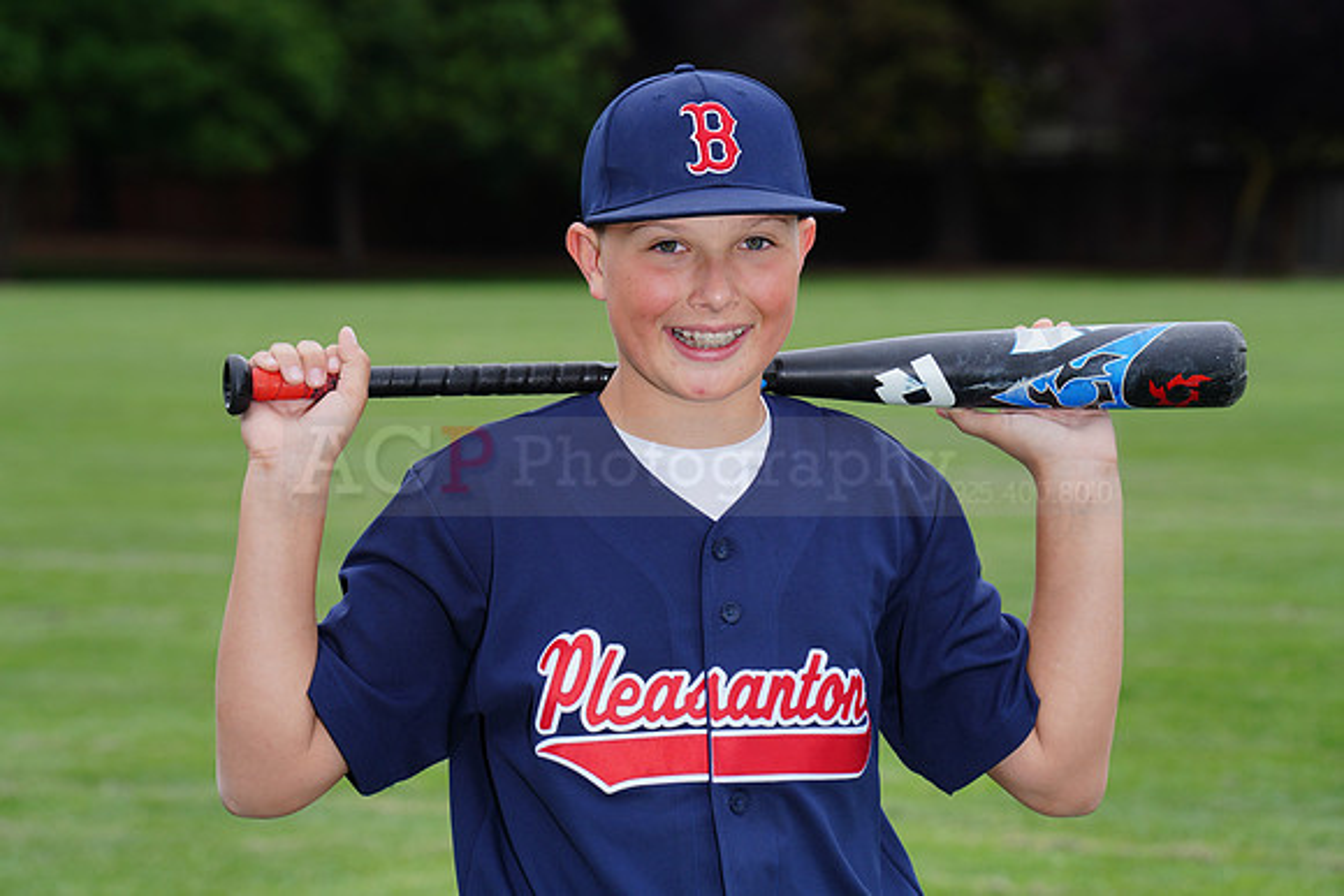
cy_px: 448
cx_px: 672
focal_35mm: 174
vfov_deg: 7.9
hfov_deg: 11.8
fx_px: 6497
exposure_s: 1/200
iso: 200
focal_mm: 174
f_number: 9
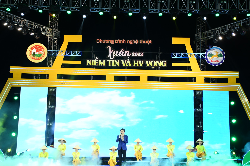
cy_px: 88
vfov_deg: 22.3
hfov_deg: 32.9
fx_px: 424
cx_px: 134
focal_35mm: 61
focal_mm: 38
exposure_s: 1/125
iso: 1000
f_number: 5
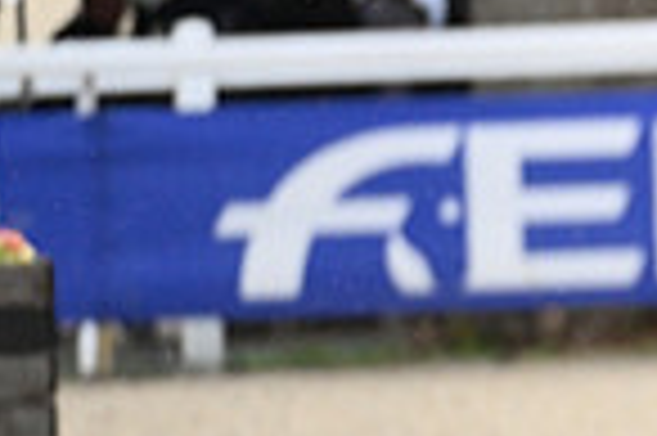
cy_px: 200
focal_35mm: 1434
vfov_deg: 1.0
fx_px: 26141
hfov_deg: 1.4
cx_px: 1215
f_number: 4.5
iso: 2500
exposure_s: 1/1250
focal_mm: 360
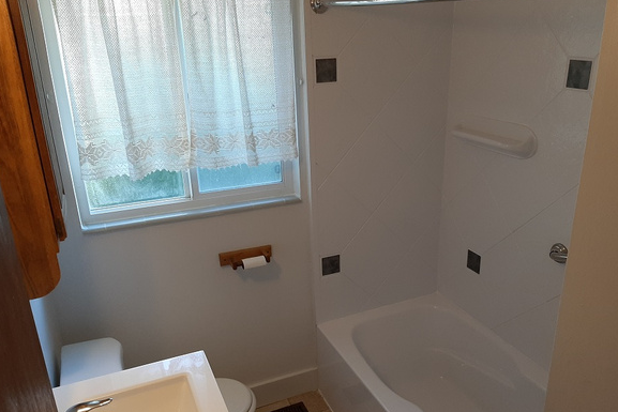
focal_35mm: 30
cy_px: 226
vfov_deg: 43.6
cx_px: 329
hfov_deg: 61.9
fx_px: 515
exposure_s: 1/50
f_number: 1.7
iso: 80
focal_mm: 3.93
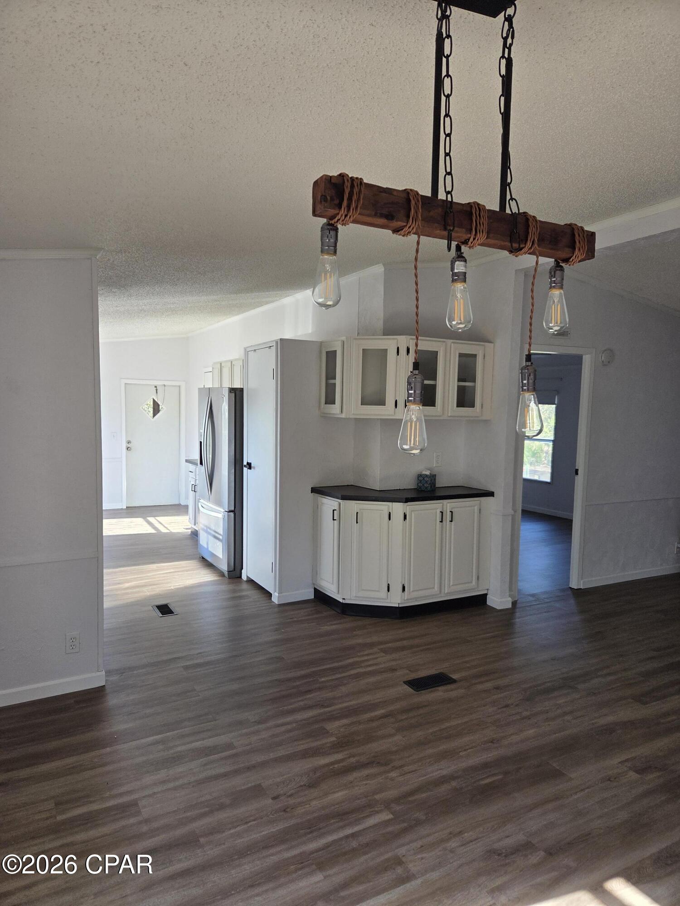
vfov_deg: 73.9
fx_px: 602
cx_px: 340
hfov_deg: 58.9
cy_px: 453
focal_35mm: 23
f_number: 1.8
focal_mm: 5.4
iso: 80
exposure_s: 1/180
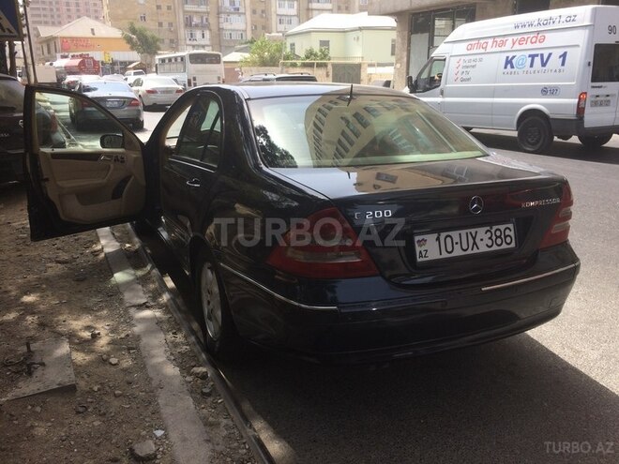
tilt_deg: -17.6
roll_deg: -0.1
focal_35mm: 29
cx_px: 310
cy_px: 232
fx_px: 519
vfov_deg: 48.2
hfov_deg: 61.7
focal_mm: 4.15
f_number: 2.2
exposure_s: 1/684
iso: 32
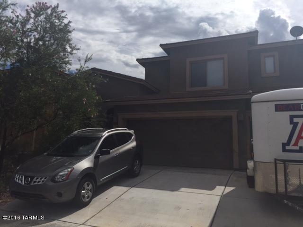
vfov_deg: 48.2
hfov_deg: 61.7
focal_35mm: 29
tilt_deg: +10.6
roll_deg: -0.6
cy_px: 114
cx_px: 152
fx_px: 254
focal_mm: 4.15
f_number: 2.2
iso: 32
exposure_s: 1/6623
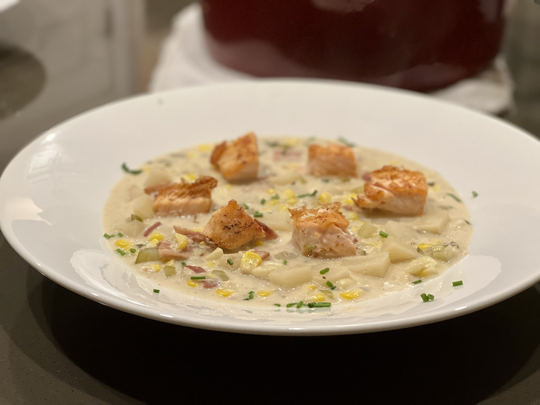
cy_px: 202
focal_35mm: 77
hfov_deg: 25.3
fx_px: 1201
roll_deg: -0.1
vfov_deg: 19.1
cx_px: 270
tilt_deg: -25.9
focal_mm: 9
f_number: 2.8
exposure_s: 1/40
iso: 320
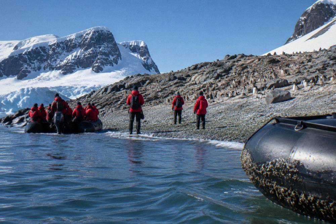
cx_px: 168
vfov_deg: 33.4
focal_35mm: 40
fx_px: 373
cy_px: 112
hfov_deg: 48.5
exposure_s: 1/100
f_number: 11
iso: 200
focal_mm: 40
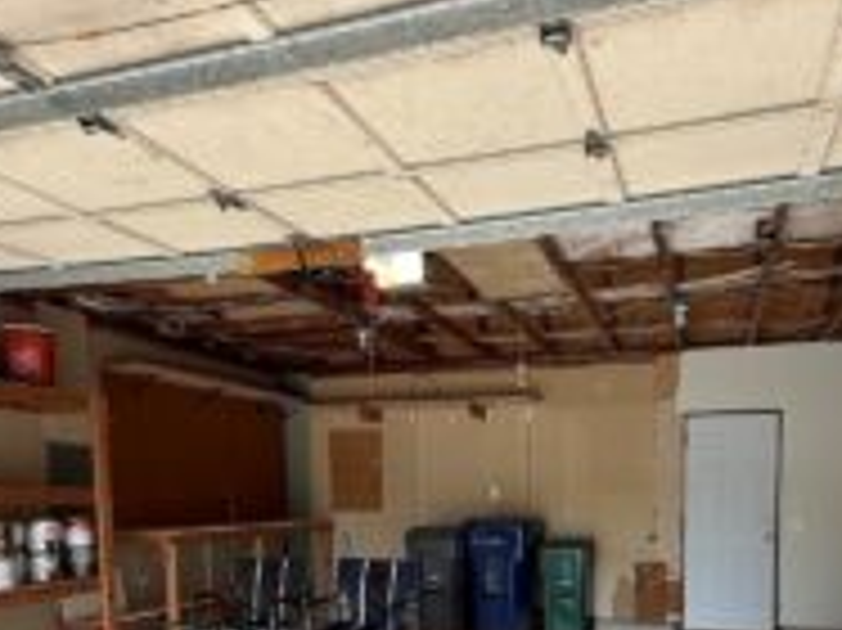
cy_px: 558
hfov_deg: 59.5
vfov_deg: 43.1
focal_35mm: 30
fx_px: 729
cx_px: 509
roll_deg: +0.2
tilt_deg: -3.6
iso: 100
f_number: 2.2
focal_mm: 2.22
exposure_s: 1/99
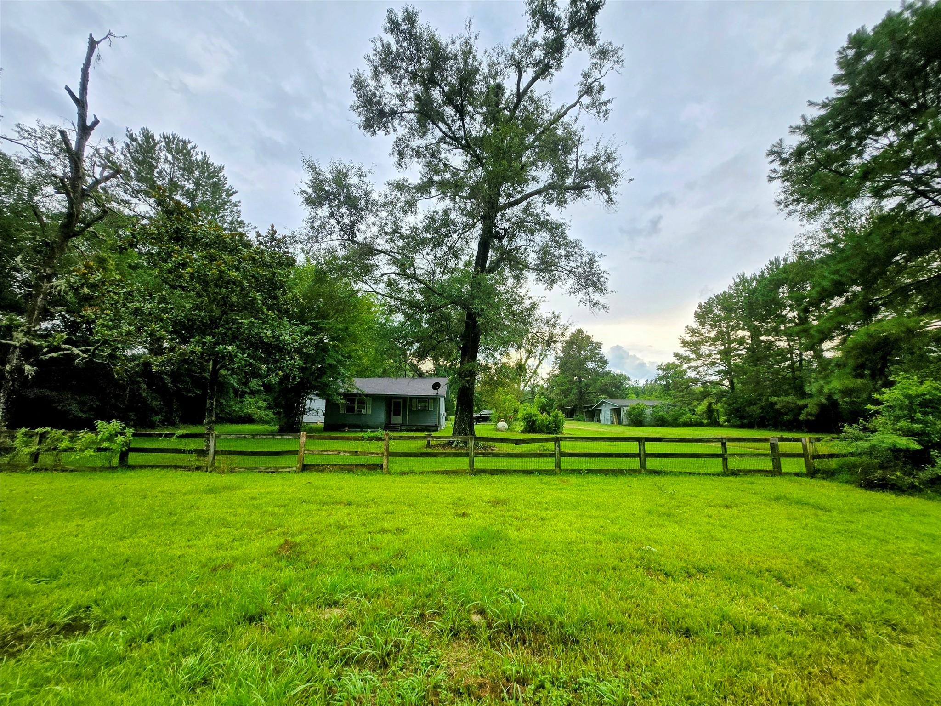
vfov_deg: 89.9
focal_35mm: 13
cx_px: 470
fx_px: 353
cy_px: 353
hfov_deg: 106.2
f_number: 2.2
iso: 25
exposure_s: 1/130
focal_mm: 1.7
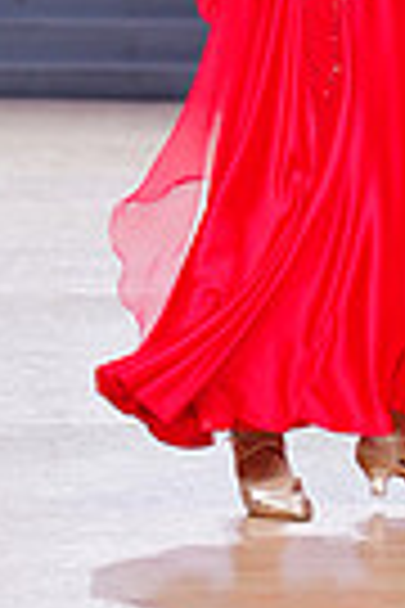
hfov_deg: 4.7
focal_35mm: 292
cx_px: 416
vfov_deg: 7.0
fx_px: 4927
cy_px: -225
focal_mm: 68
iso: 320
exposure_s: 1/400
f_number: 2.2
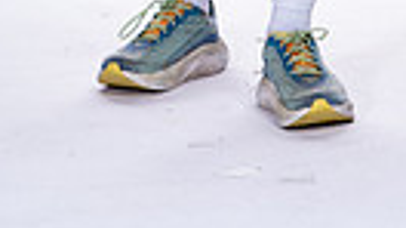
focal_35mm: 412
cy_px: -456
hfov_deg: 5.2
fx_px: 4432
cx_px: 304
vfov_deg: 2.9
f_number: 5.6
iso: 800
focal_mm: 115
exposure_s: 1/250
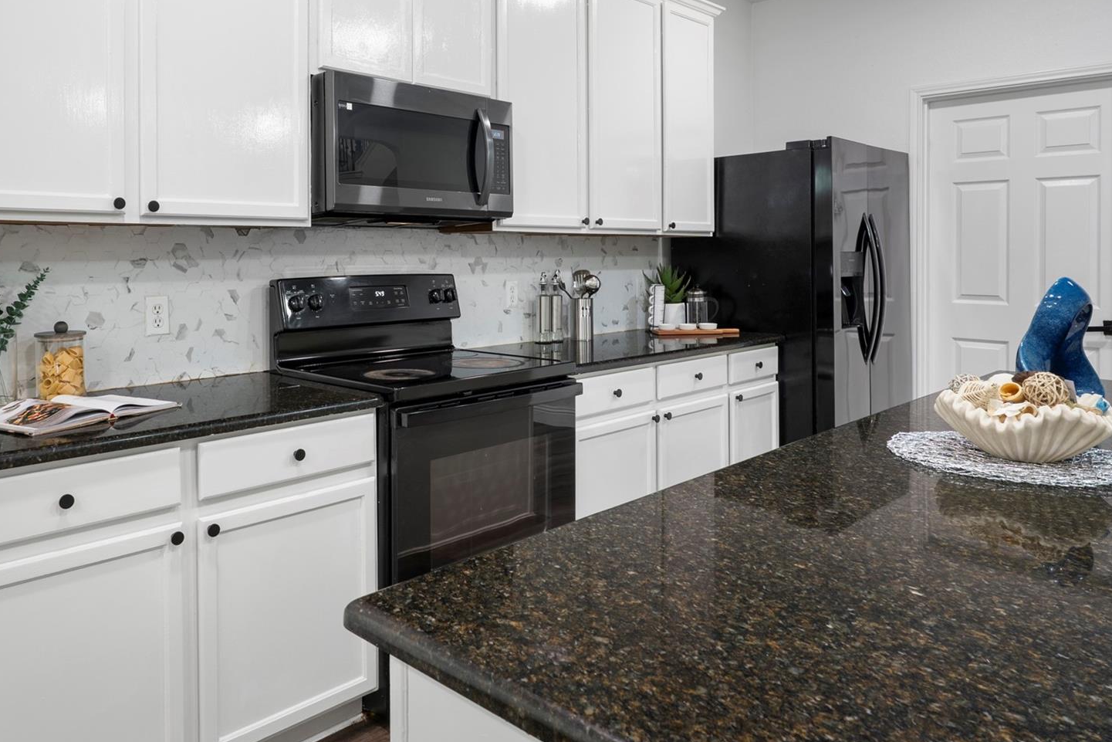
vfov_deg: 47.4
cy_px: 271
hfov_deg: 66.9
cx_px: 460
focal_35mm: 27
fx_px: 834
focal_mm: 19
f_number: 10
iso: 400
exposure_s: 2
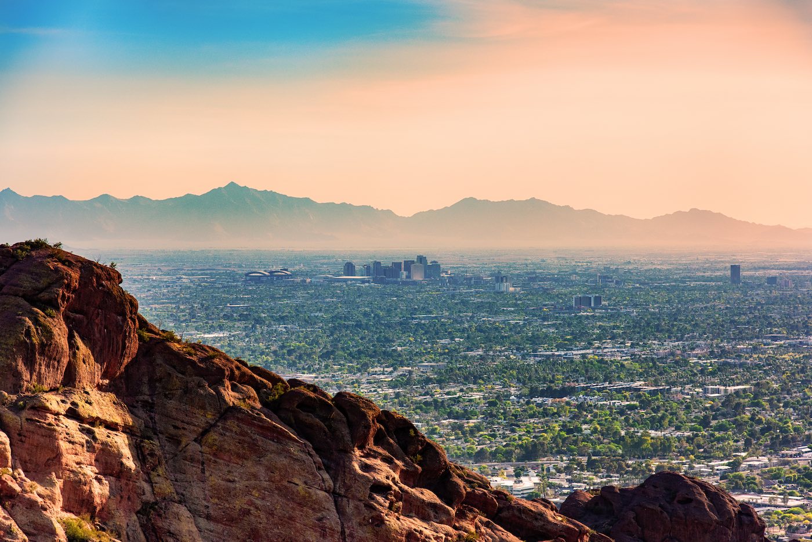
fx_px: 2143
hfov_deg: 21.5
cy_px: 271
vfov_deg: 14.4
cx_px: 406
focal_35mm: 95
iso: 640
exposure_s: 1/1600
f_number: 5.6
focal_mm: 95
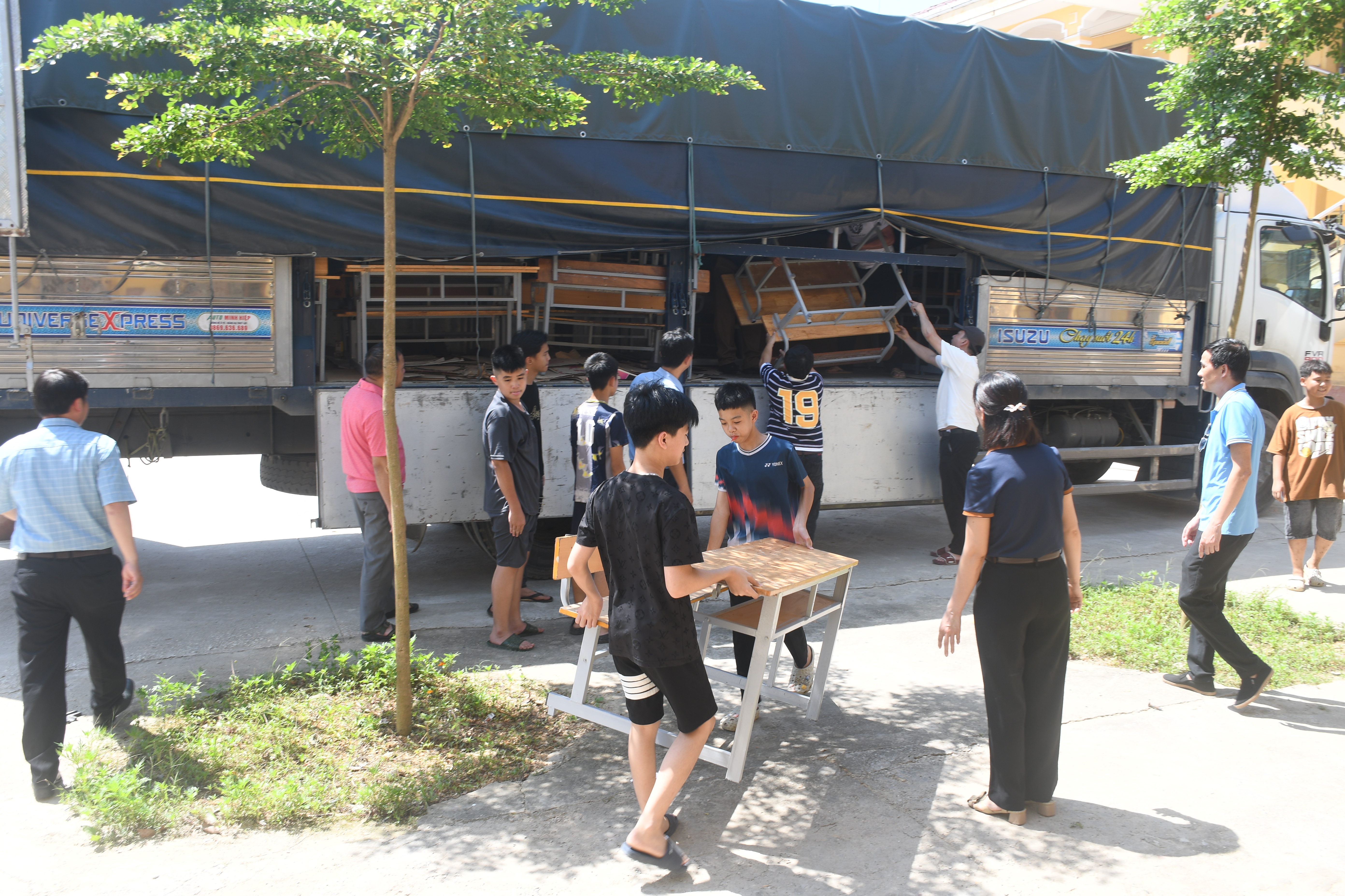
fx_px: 1121
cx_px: 672
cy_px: 448
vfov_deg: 43.6
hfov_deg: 61.9
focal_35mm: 30
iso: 100
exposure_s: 1/100
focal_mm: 20
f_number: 5.6
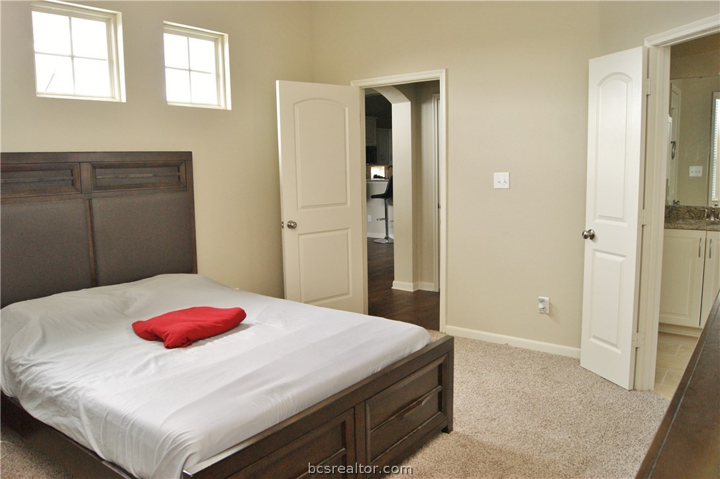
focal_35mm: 27
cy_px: 240
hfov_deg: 67.4
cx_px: 360
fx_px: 540
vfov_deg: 47.9
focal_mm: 18
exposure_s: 1/40
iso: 800
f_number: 5.6
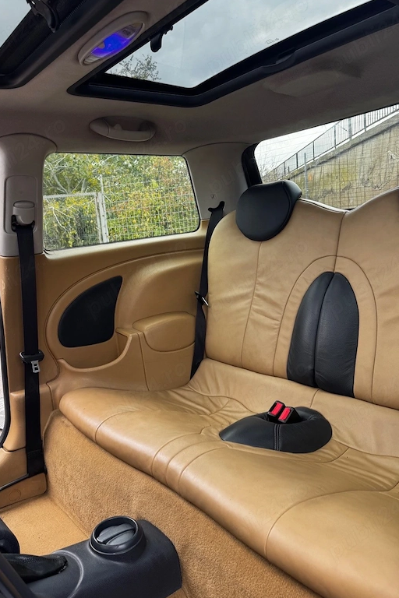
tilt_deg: -7.4
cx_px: 168
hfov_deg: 49.4
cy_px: 297
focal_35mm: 26
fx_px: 432
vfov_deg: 69.4
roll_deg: +4.7
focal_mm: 6.76
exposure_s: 1/159
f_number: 1.78
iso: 64
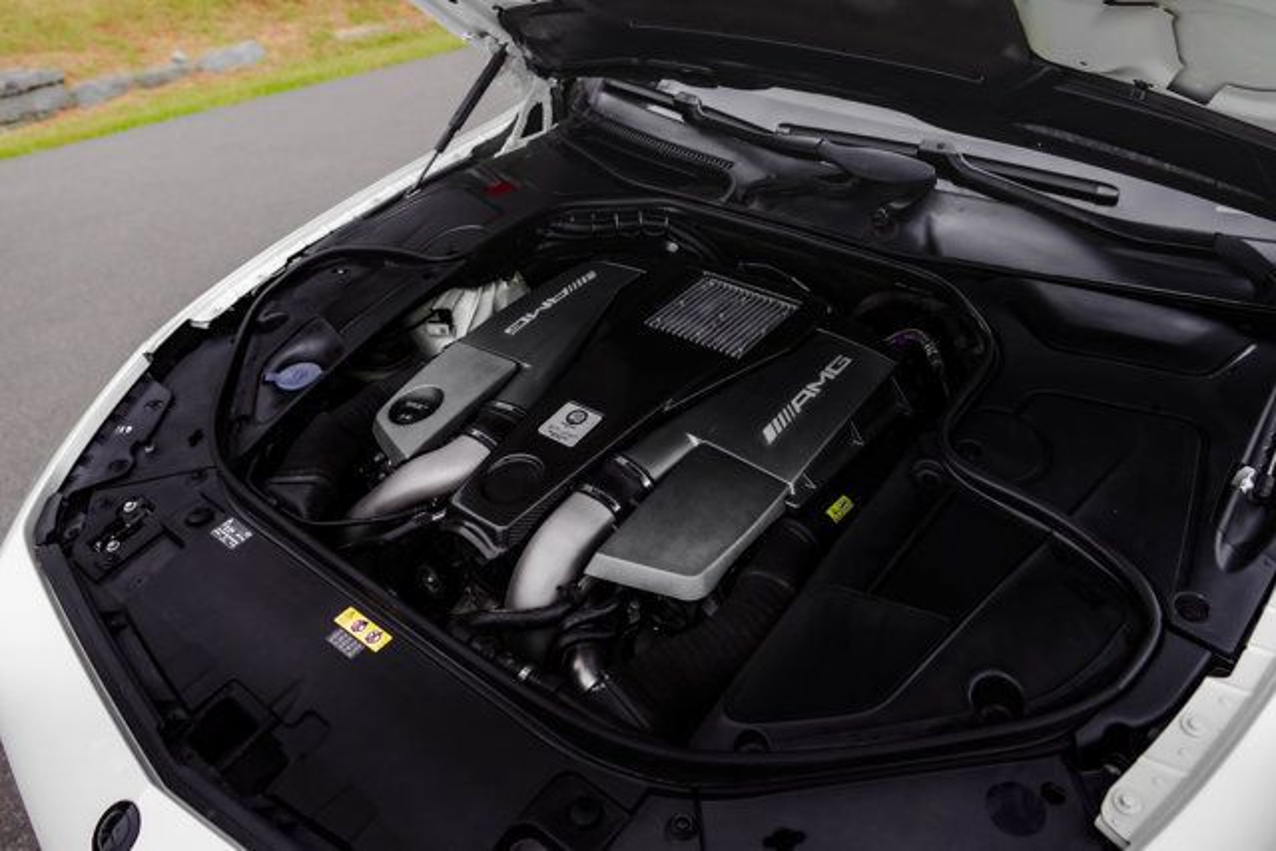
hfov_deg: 64.5
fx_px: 1011
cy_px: 346
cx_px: 636
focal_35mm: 29
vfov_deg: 45.5
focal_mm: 24
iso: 640
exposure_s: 1/400
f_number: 4
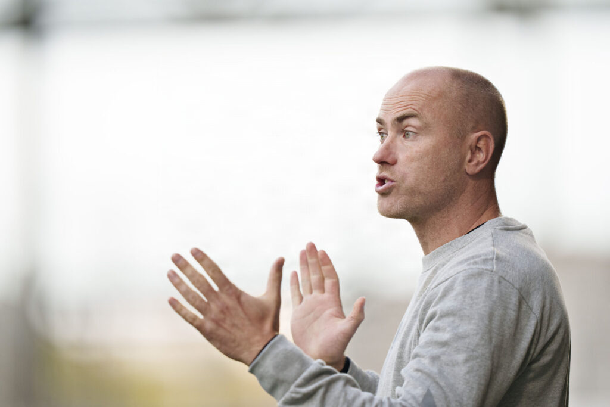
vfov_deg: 3.4
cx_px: 305
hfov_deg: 5.2
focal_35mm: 400
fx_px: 6778
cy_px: 204
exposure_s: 1/1600
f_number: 2.8
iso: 1250
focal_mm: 400
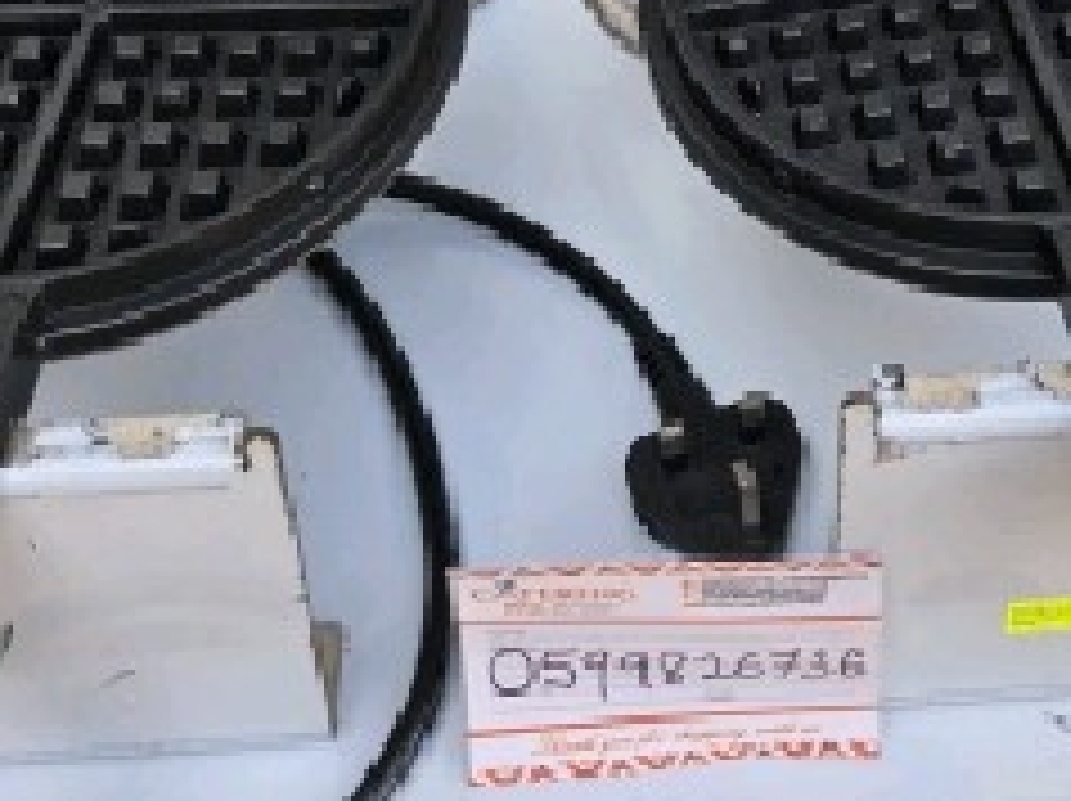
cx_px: 644
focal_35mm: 58
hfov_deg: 33.2
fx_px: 1793
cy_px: -374
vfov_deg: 21.5
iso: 20
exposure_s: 1/182
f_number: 1.7
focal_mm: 6.3
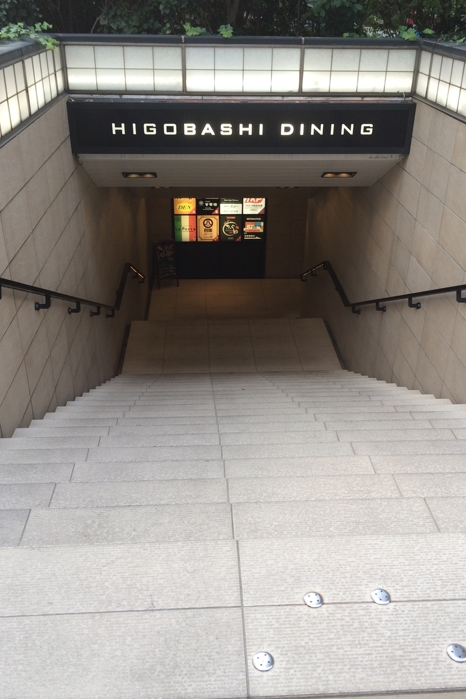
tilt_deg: -30.5
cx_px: 240
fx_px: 641
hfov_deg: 40.0
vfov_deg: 57.2
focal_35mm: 33
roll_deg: +1.0
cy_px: 355
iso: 32
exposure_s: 1/158
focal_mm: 4.15
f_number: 2.2
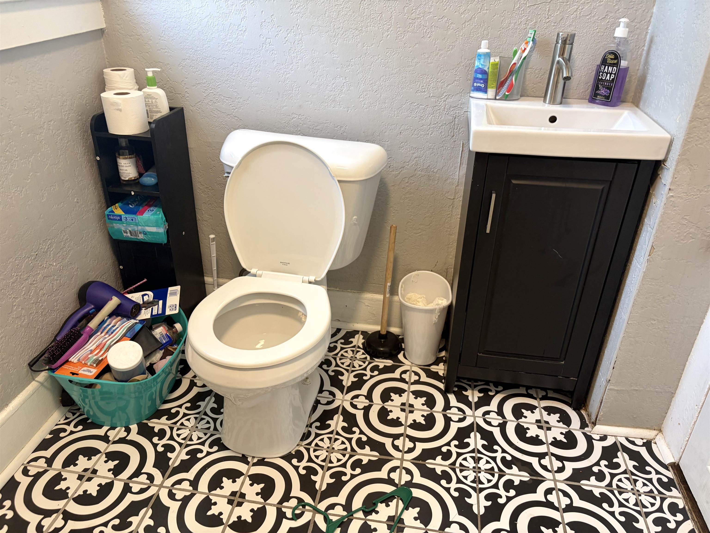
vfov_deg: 53.1
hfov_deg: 67.3
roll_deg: +1.5
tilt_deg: -28.5
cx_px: 355
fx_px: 533
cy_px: 266
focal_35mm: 26
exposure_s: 1/60
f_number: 1.6
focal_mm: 5.96
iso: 100
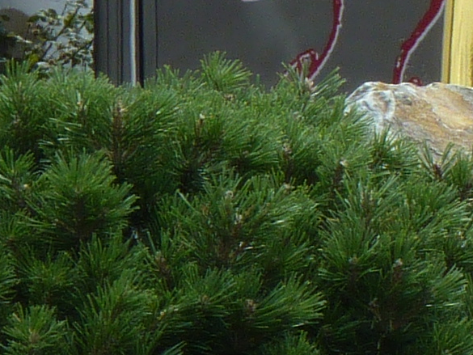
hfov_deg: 2.6
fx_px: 10141
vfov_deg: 2.0
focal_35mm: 742
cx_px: 1390
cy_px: -14
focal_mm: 19.5
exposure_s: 1/400
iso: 80
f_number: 4.4
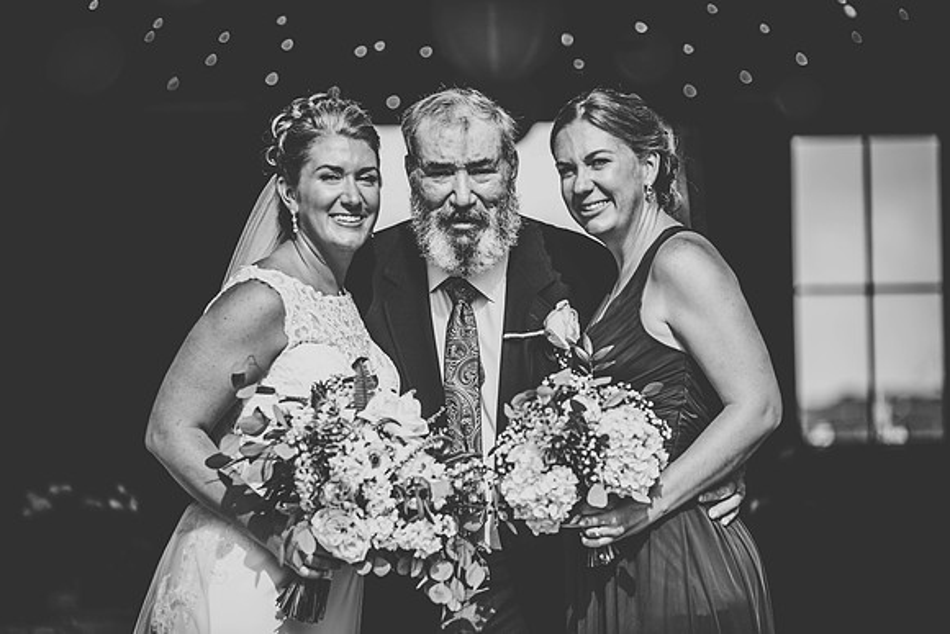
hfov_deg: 13.2
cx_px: 475
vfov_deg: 8.9
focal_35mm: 155
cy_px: 317
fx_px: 4091
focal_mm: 155
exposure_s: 1/2500
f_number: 2.8
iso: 200
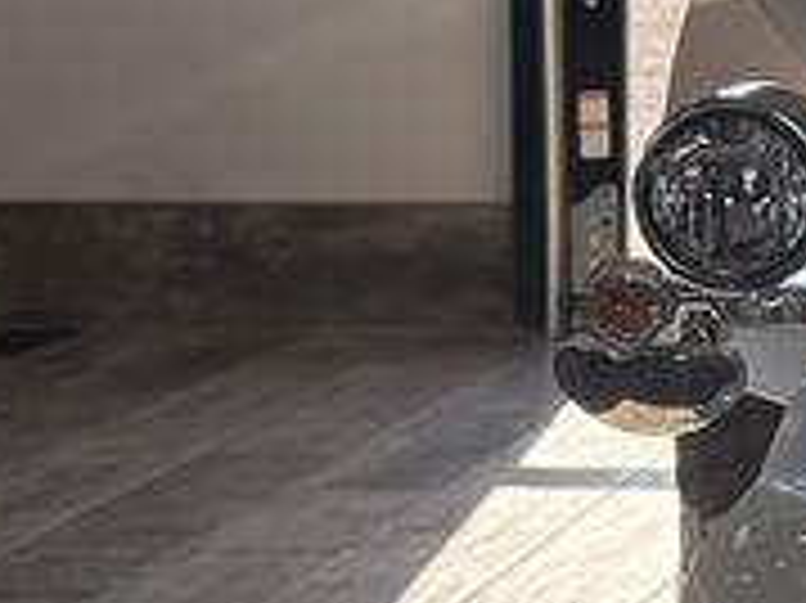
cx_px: 1594
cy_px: 63
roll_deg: -0.2
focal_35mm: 172
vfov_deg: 8.6
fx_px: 4002
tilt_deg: -3.2
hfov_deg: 10.6
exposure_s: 1/868
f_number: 1.78
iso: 100
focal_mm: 6.76
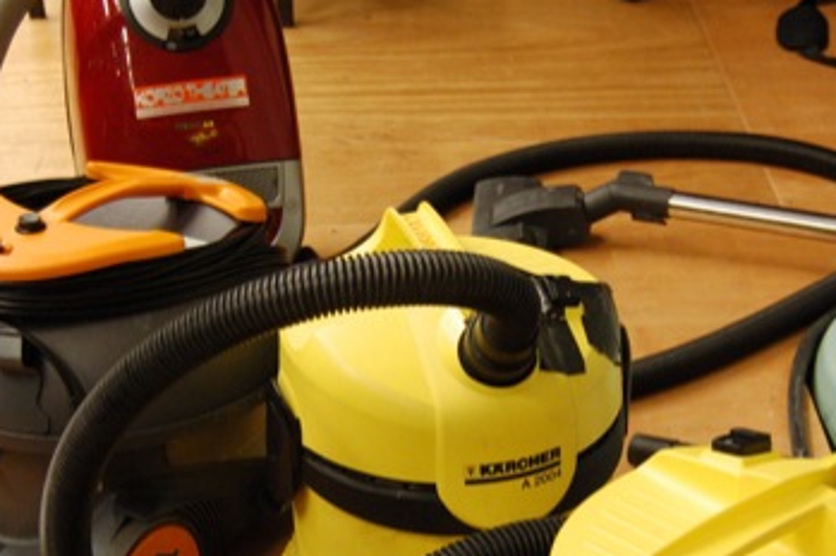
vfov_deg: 17.6
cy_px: 416
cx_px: 376
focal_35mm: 77
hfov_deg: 26.3
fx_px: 1786
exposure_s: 1/25
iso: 1600
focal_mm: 28
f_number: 4.2
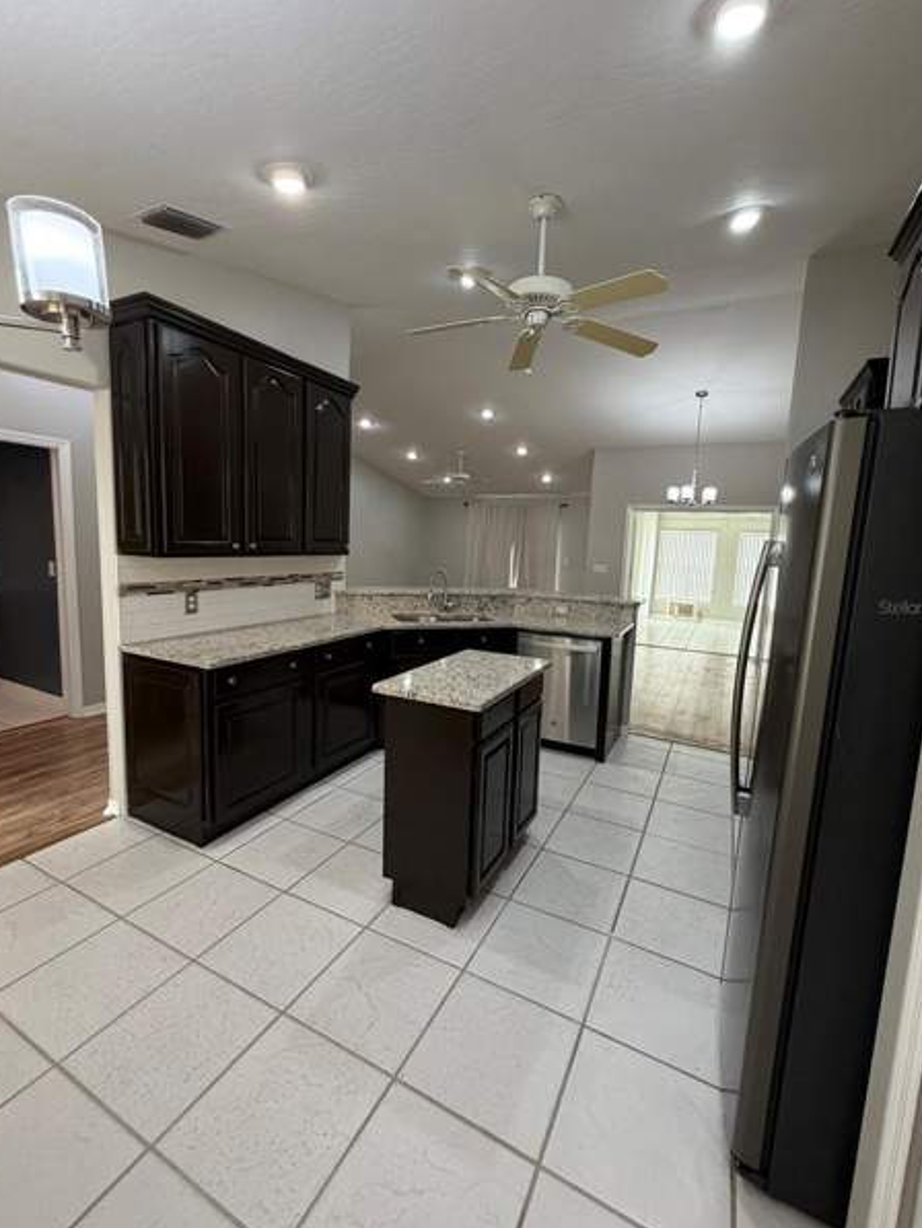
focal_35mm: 15
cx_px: 463
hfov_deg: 81.8
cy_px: 607
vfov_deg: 98.2
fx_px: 533
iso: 250
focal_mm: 2.22
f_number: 2.2
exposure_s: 1/120
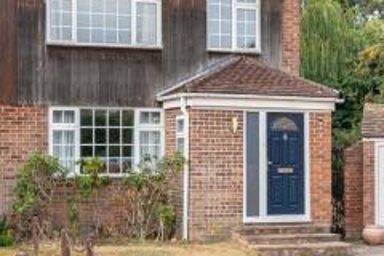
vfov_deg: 16.4
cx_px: 252
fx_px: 885
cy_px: 95
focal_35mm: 83
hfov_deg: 24.4
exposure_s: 1/250
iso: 640
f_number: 8
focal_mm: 28
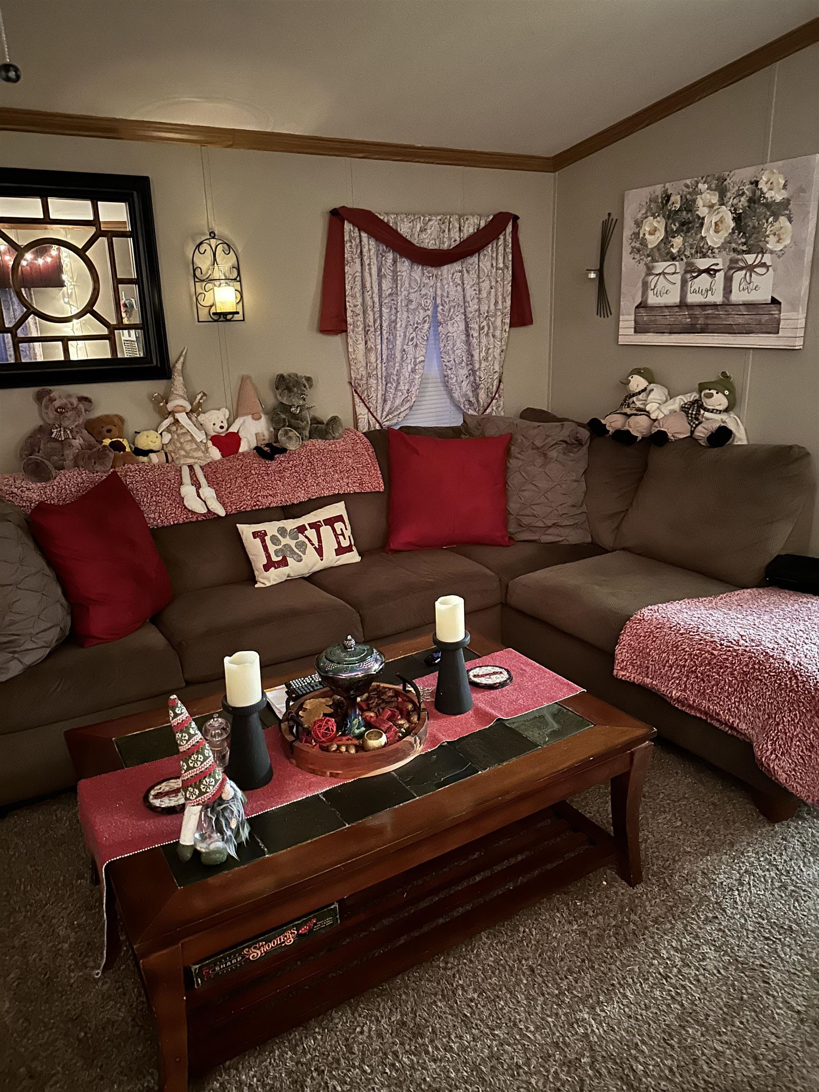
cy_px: 546
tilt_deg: -16.9
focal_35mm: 24
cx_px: 410
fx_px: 757
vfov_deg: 71.6
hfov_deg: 56.8
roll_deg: +1.8
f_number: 1.78
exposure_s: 1/9
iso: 2000
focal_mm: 6.86
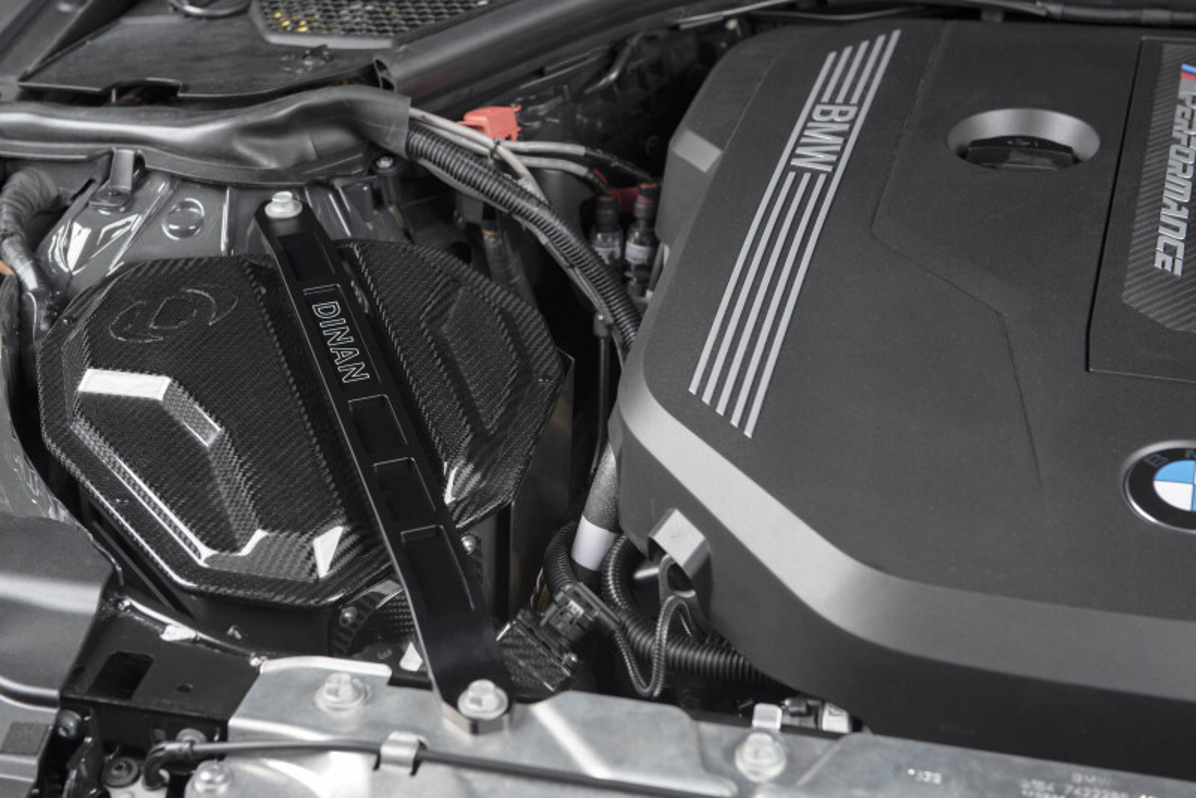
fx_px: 2193
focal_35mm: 66
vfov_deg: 20.6
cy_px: 399
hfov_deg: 30.5
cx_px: 598
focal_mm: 66
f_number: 5.6
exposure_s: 1/100
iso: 100
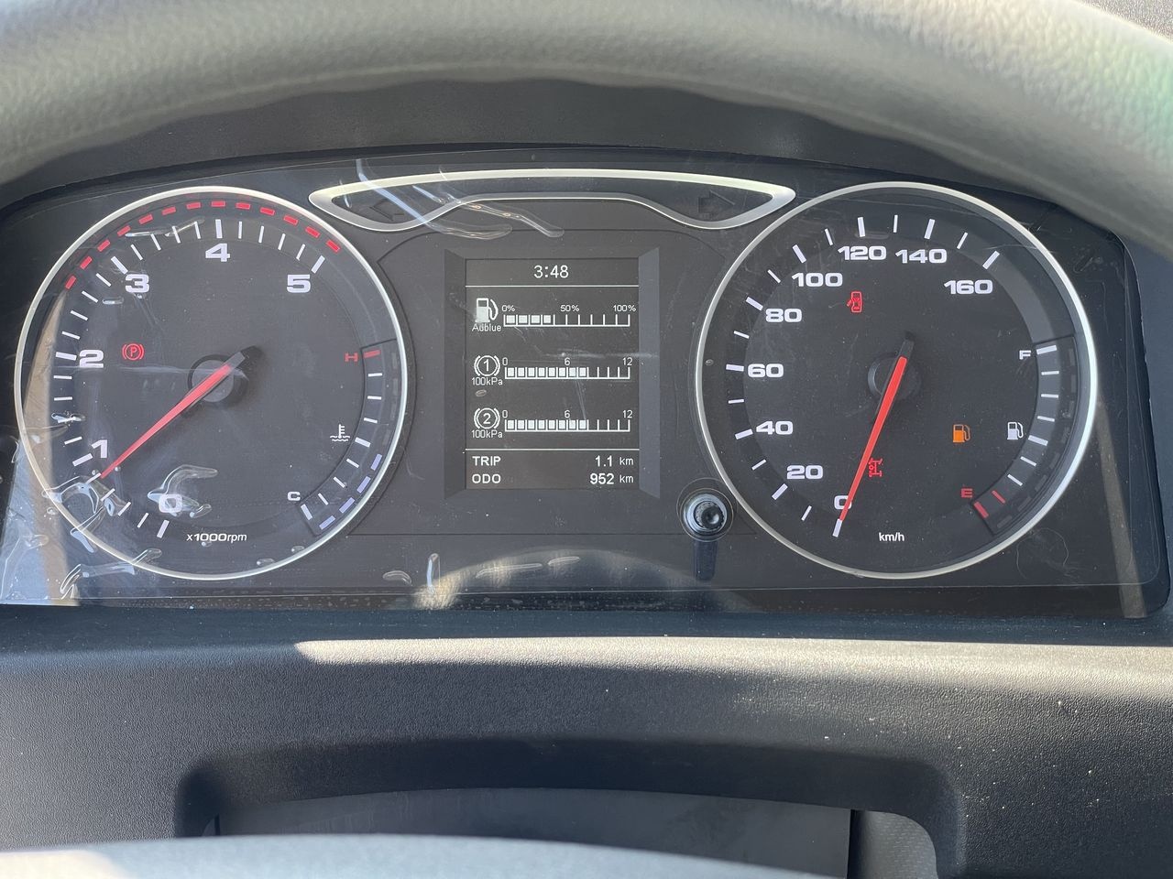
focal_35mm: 52
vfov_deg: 28.0
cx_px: 586
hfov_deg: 36.8
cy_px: 440
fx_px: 1762
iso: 50
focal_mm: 6
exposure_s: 1/99
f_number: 2
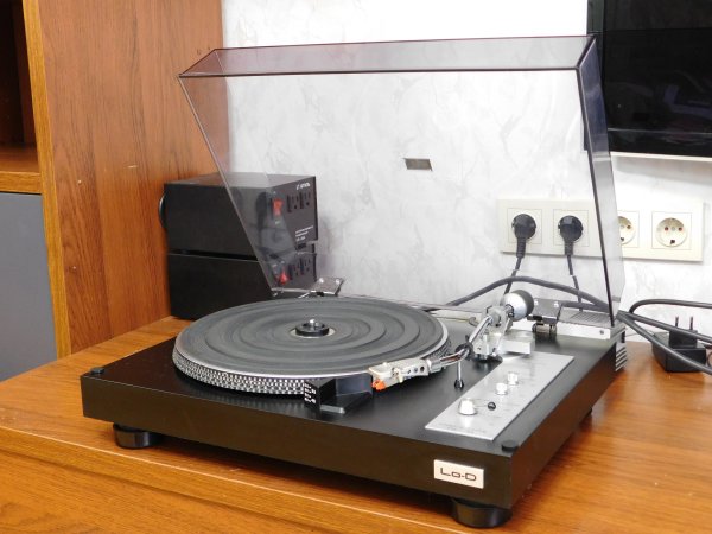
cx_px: 356
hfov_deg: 42.1
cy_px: 267
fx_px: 926
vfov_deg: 32.2
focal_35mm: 45
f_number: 3.7
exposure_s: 1/8
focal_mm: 8
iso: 450
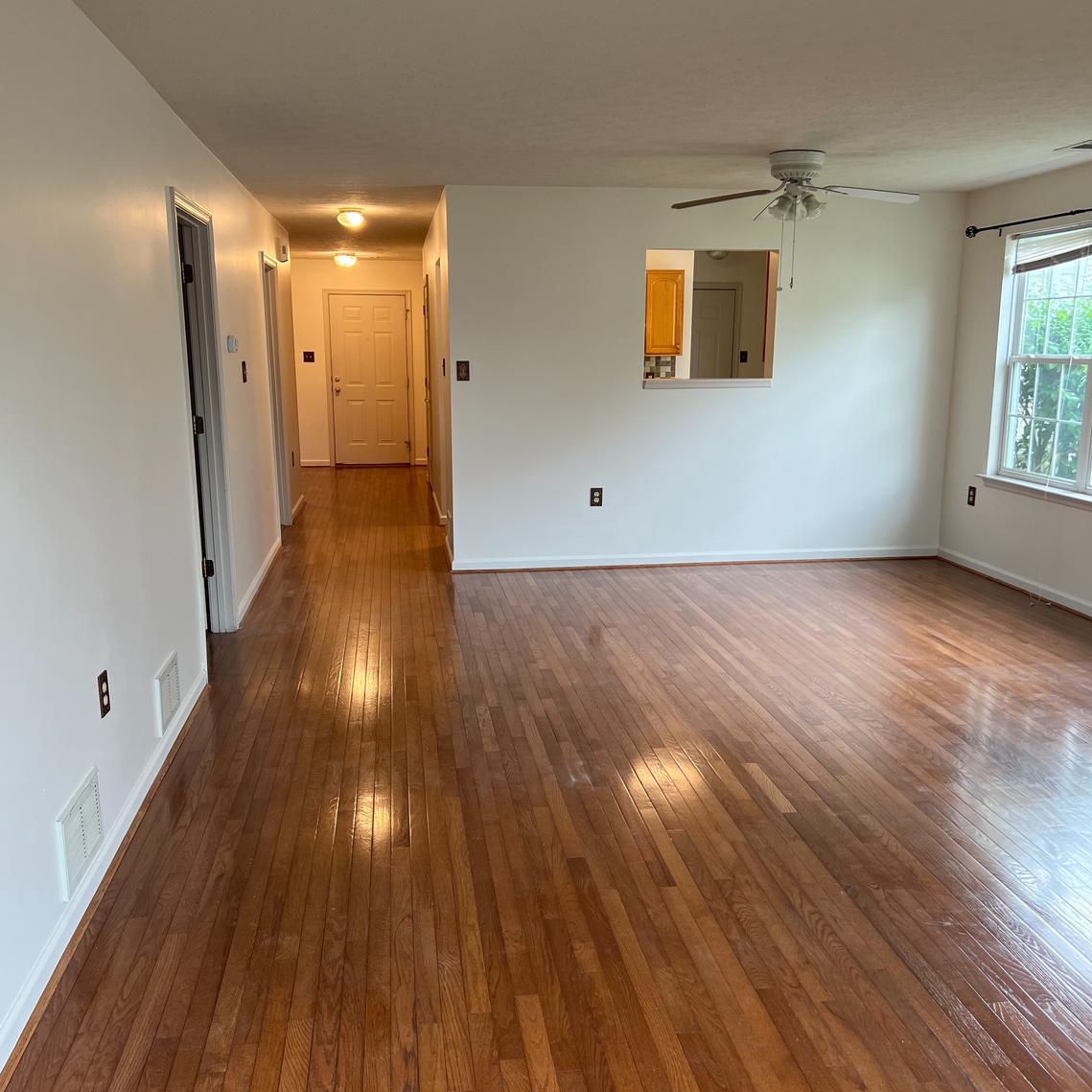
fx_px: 1106
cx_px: 545
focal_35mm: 31
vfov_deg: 52.5
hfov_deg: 52.5
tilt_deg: -10.7
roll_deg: +0.2
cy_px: 568
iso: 100
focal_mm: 5.7
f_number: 1.5
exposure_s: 1/120
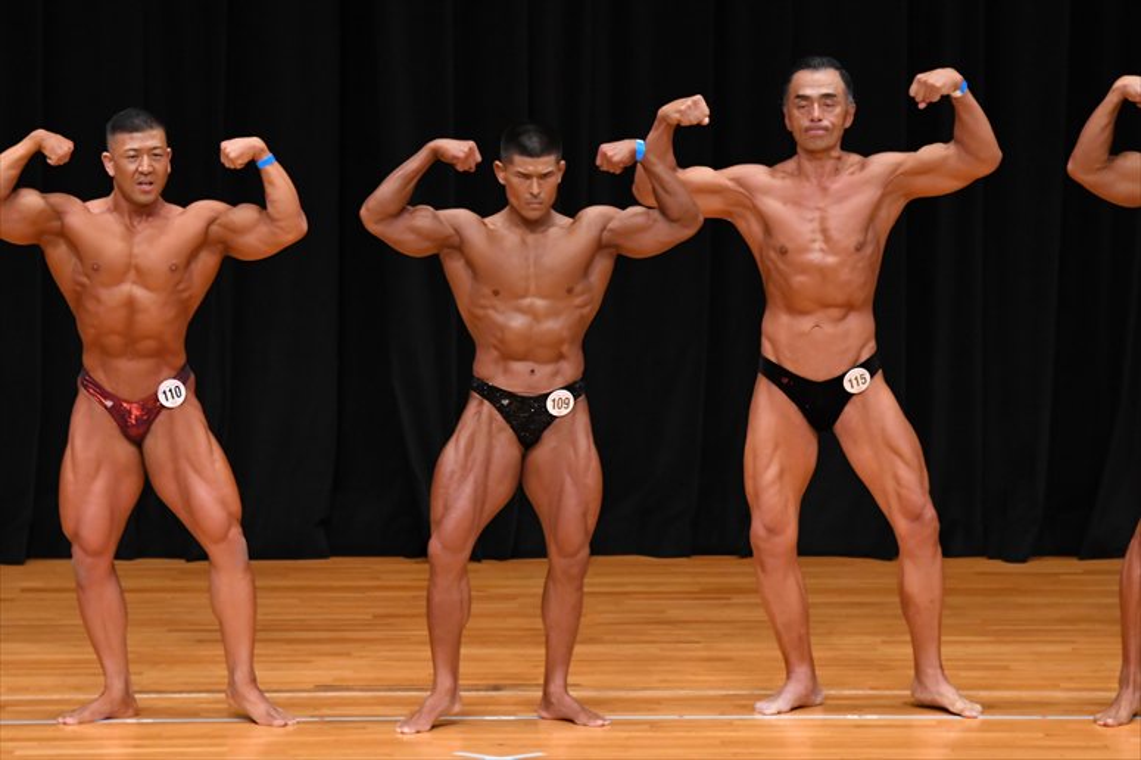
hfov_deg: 7.6
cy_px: 380
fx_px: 8553
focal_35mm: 270
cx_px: 570
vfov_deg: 5.1
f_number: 5.6
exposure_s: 1/400
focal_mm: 180
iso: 3200
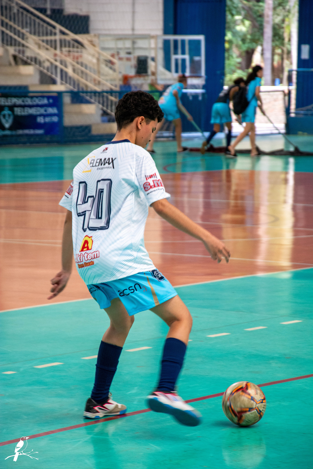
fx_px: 2054
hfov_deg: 8.7
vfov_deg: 13.0
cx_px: 156
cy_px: 234
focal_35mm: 158
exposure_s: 1/160
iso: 1600
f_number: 5.6
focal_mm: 105
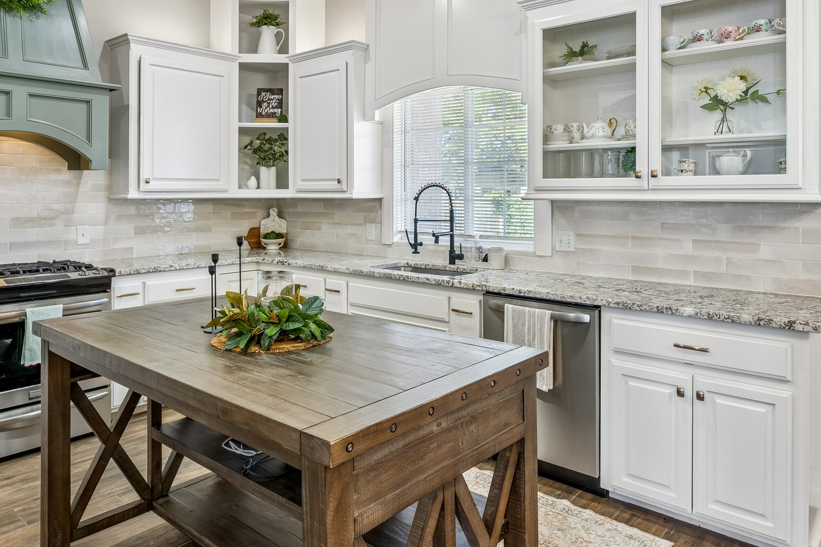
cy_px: 189
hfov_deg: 69.4
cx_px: 414
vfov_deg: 48.8
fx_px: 593
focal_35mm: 26
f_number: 8
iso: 200
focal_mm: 16
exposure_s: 1/10
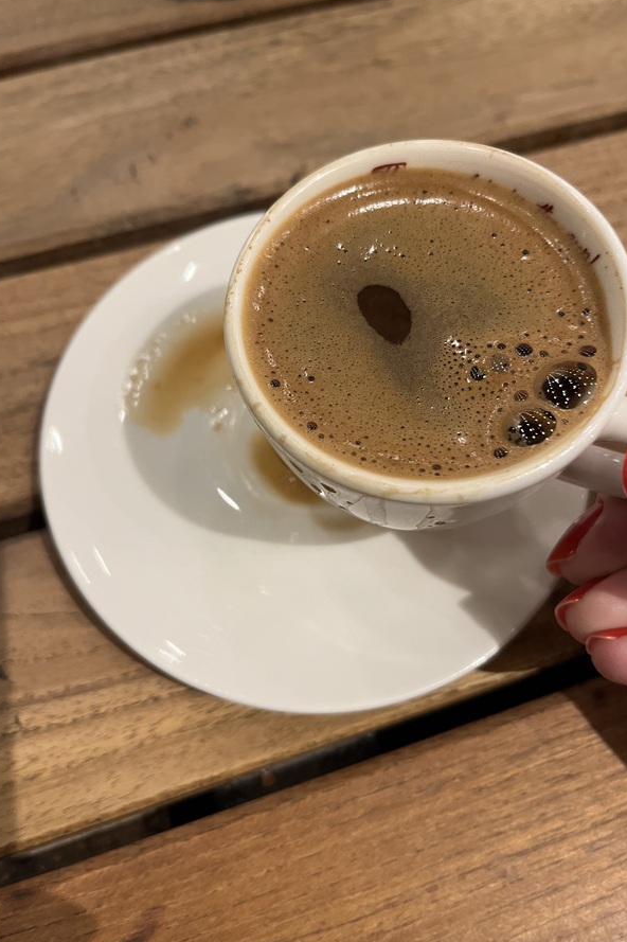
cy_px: 472
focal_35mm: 28
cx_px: 334
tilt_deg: -68.5
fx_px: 732
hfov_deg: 46.3
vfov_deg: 65.5
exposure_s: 1/50
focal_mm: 5.1
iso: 250
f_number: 1.6
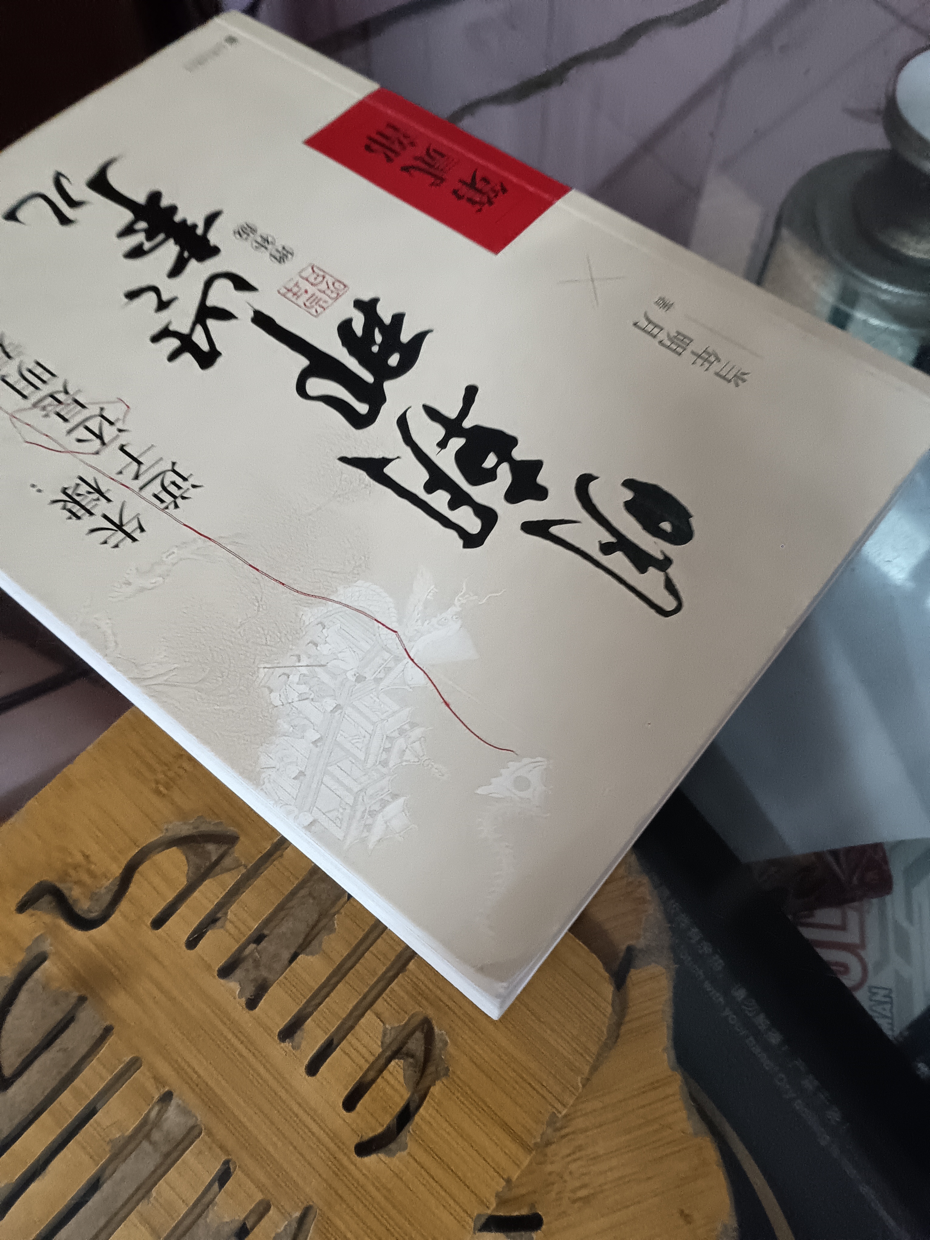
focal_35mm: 26
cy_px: 620
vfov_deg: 67.3
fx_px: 931
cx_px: 465
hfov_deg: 53.1
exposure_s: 1/33.3
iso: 3951
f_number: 1.8
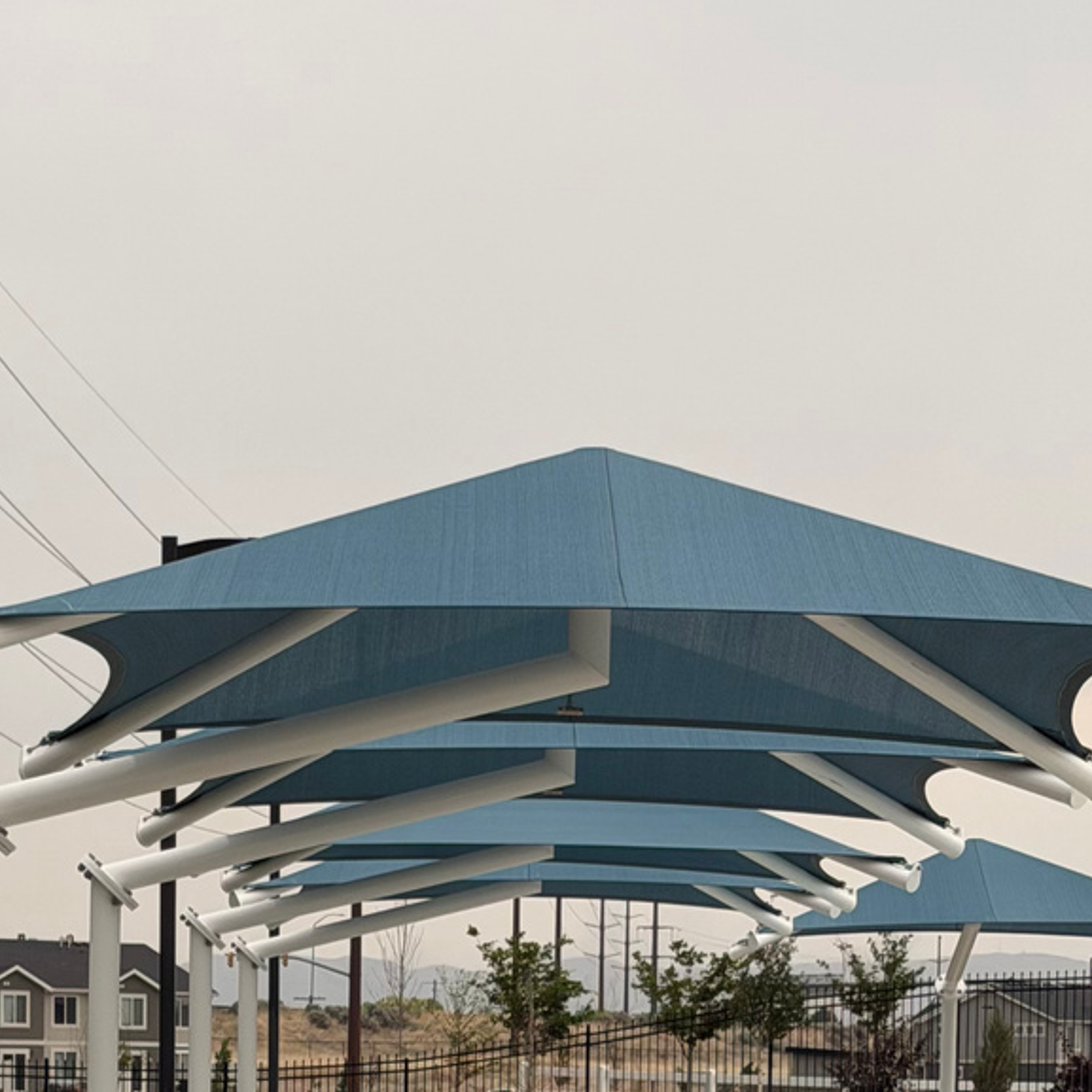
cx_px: 307
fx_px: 4033
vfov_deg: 15.0
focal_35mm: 113
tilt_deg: -2.8
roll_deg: -0.1
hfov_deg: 15.4
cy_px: 1192
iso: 64
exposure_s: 1/2342
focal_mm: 6.76
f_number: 1.78
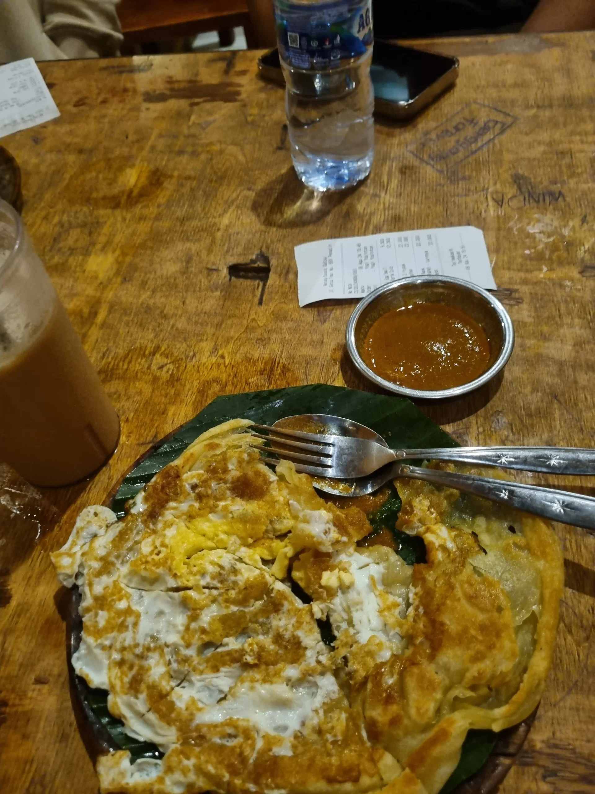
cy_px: 397
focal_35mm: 26
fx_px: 596
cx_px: 298
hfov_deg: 53.1
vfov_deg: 67.3
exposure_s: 1/25
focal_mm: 5.4
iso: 800
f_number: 1.8
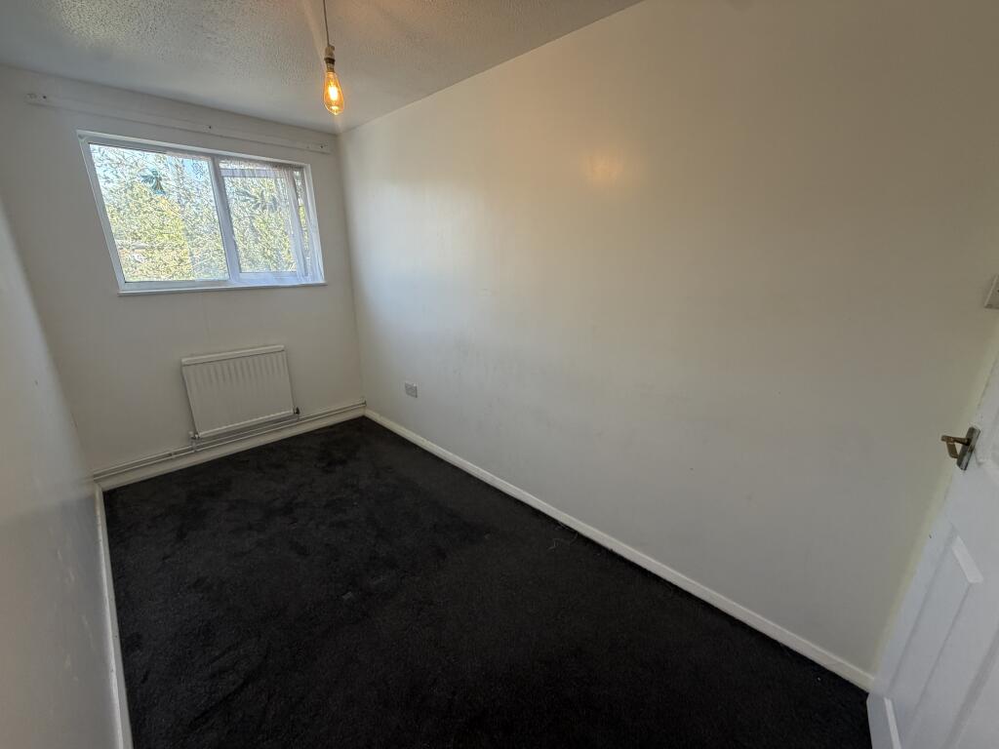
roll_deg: +0.4
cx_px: 500
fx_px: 404
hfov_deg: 102.1
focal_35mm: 14
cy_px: 374
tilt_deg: -17.5
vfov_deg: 85.7
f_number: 2.2
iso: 160
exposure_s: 1/121
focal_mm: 2.22
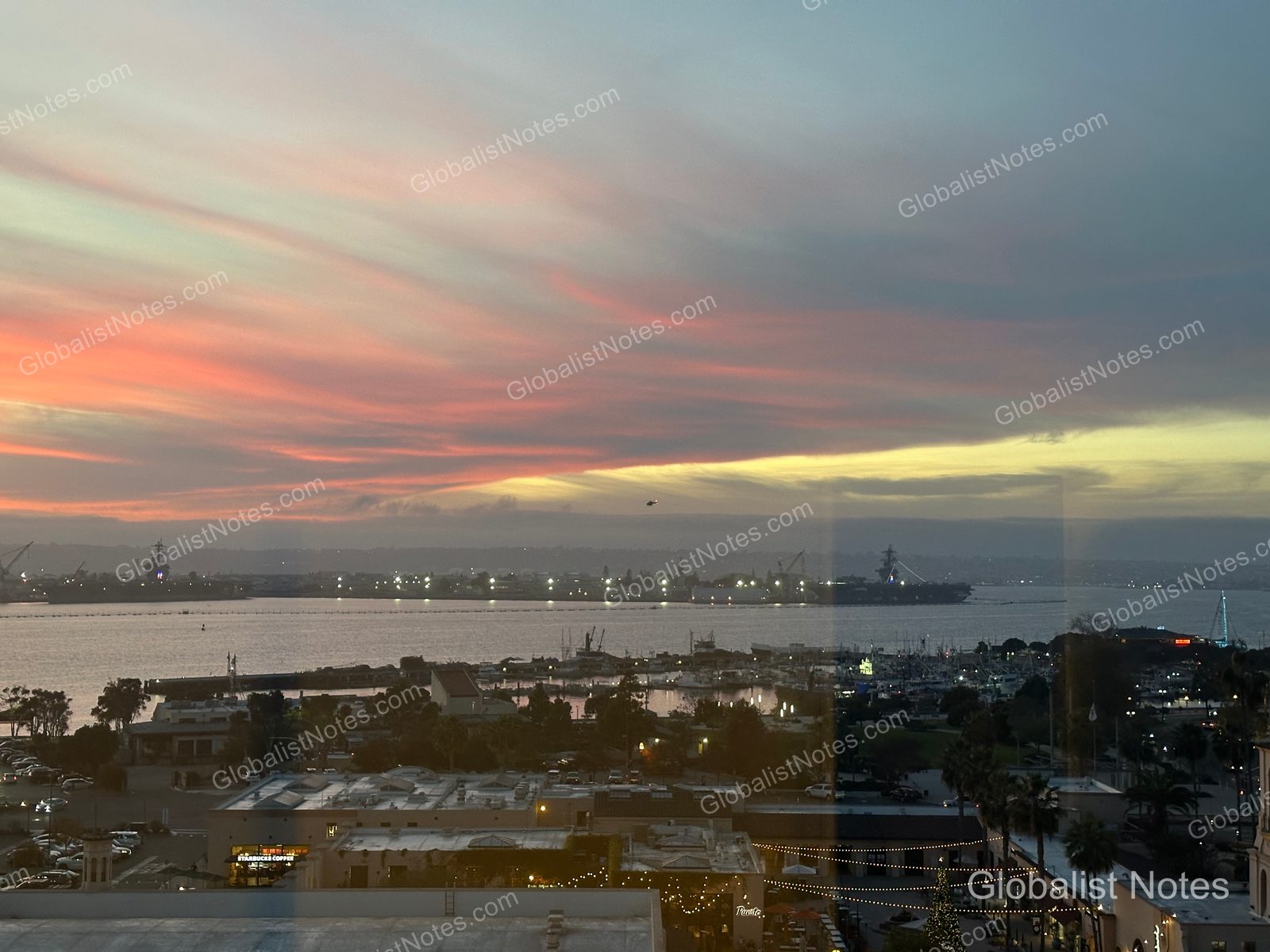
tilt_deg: +3.3
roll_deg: -0.8
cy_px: 476
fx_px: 1761
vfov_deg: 30.3
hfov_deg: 39.7
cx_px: 635
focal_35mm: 48
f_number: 1.78
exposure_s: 1/60
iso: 125
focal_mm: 6.86
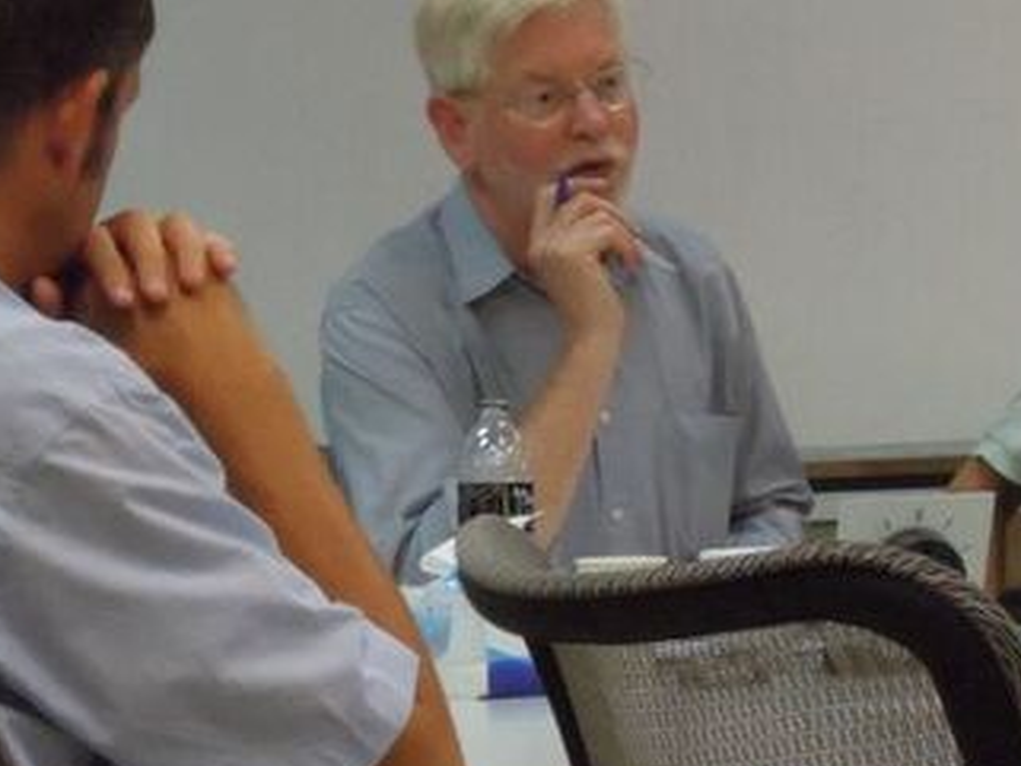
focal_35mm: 218
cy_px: 323
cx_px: 693
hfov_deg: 9.1
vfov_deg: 6.8
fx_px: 6432
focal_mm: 17.9
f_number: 4.9
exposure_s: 1/200
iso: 1600
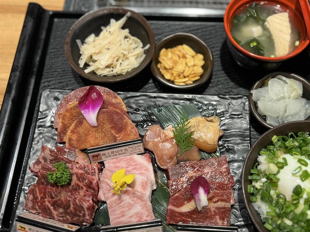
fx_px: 331
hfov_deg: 49.8
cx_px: 189
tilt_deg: -66.9
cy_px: 118
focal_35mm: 37
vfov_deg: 38.7
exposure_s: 1/120
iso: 125
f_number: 1.5
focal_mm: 5.7
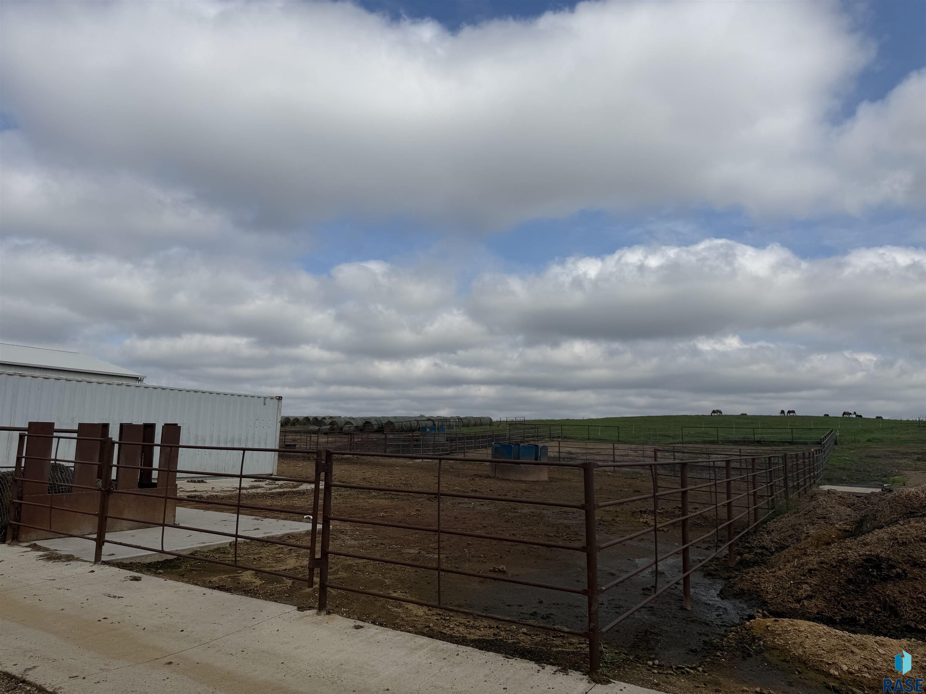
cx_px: 463
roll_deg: -0.4
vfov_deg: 56.8
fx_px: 642
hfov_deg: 71.6
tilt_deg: +8.4
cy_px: 347
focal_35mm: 24
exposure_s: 1/10309
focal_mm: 6.76
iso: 80
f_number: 1.78
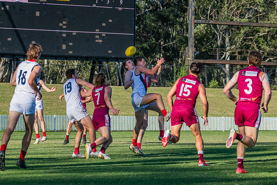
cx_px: 151
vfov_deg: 7.1
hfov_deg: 10.7
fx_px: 1479
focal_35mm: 192
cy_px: 90
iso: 800
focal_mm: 170
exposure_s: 1/1600
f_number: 10
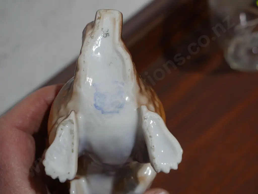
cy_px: 97
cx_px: 129
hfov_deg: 32.2
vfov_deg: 24.4
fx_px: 447
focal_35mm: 60
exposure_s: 1/60
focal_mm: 30
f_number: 5.4
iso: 400
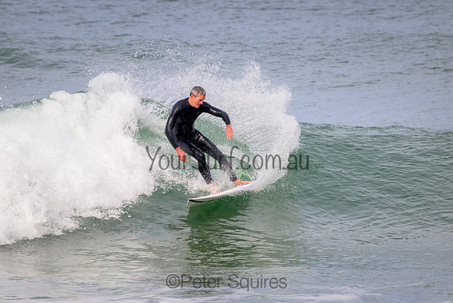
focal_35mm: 800
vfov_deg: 1.7
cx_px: 226
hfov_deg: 2.6
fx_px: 10069
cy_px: 152
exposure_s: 1/2000
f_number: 11
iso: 1600
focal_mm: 800
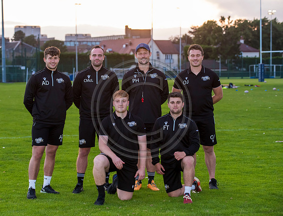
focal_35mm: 115
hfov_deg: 17.0
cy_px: 108
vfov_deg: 13.1
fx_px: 945
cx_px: 121
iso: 1600
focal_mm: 105
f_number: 5
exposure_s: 1/200
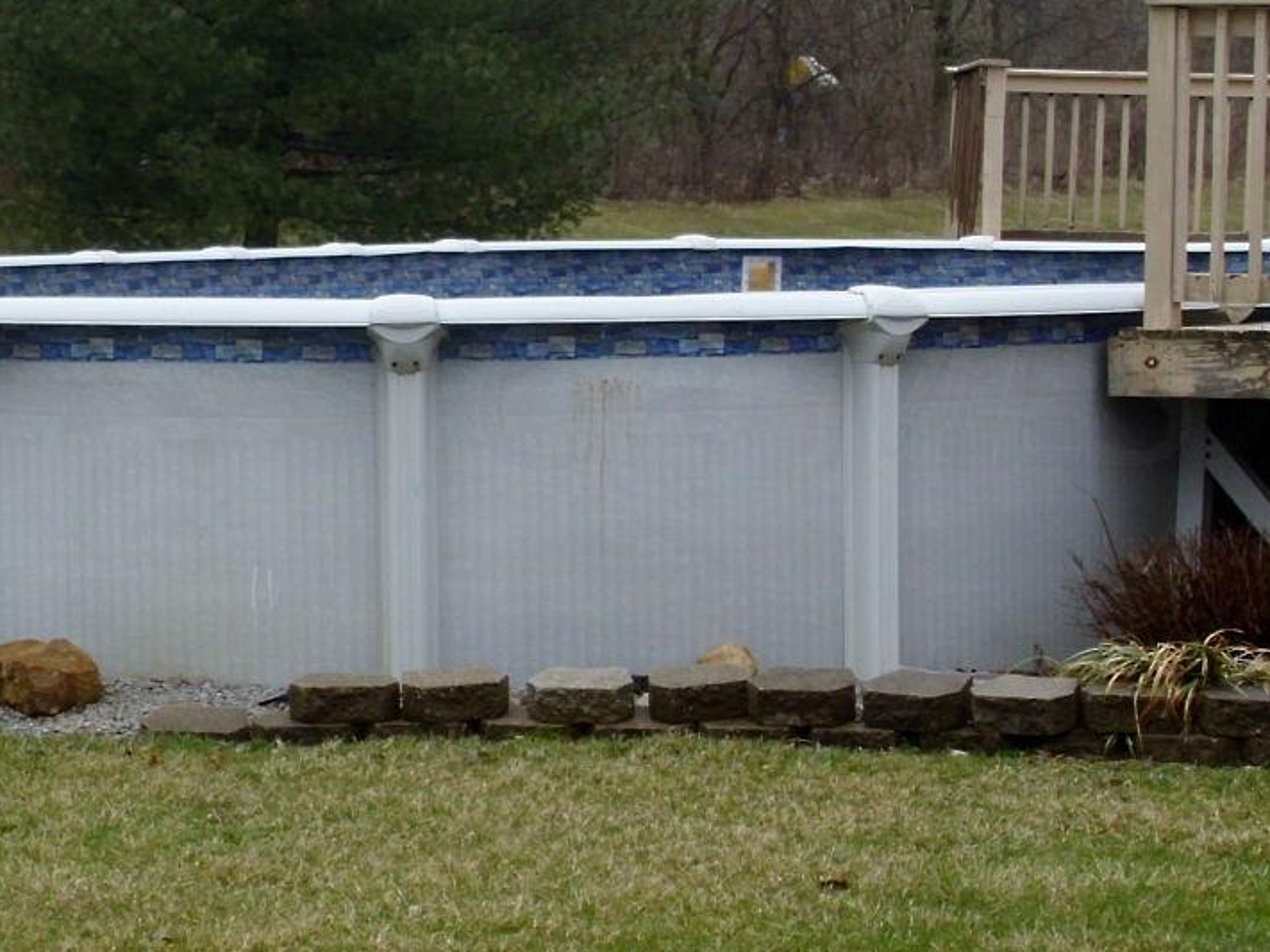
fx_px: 5282
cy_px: 388
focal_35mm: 144
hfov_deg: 13.7
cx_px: 836
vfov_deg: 10.3
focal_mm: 8.4
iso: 50
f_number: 3.3
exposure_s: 1/245
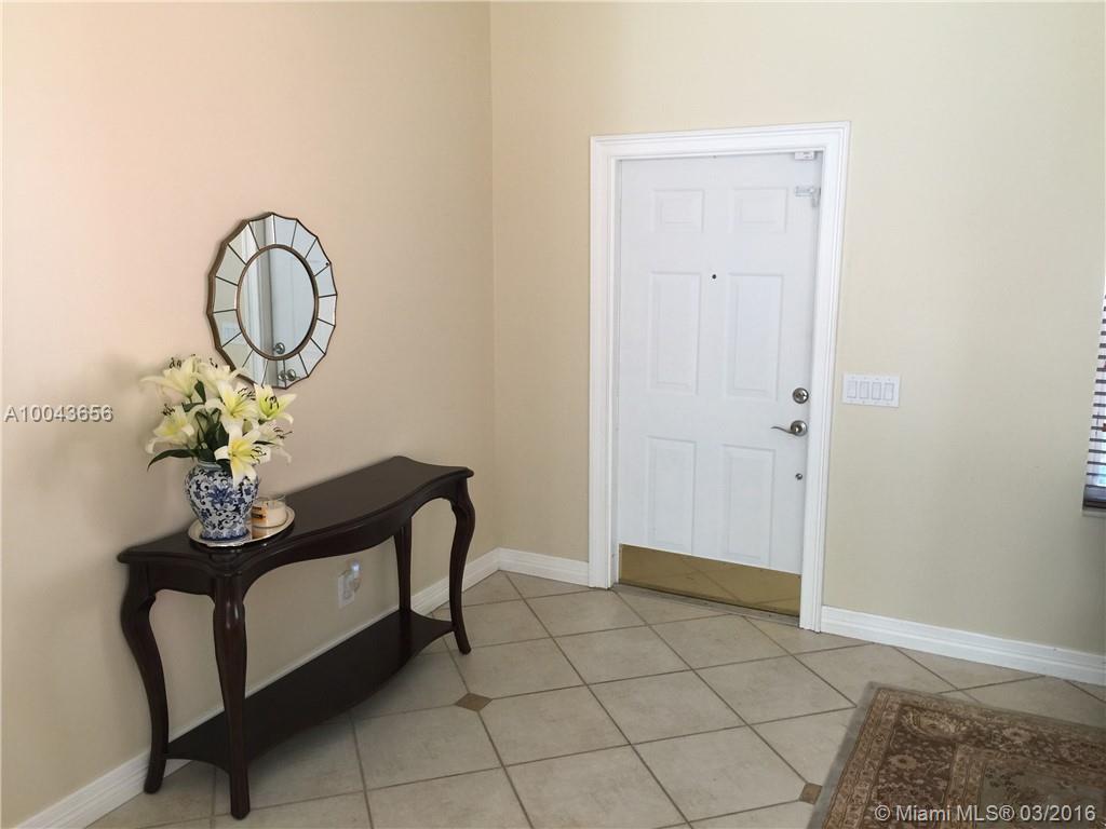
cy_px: 414
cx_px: 553
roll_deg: -0.7
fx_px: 927
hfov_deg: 61.7
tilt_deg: -11.1
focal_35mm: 29
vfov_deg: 48.2
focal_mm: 4.15
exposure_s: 1/15
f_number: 2.2
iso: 40
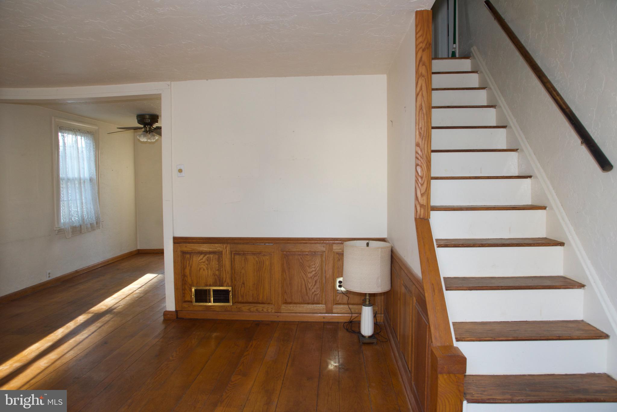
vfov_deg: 53.1
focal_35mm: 24
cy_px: 206
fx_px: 411
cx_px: 308
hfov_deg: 73.7
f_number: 13
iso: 800
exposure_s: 1/15
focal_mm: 24
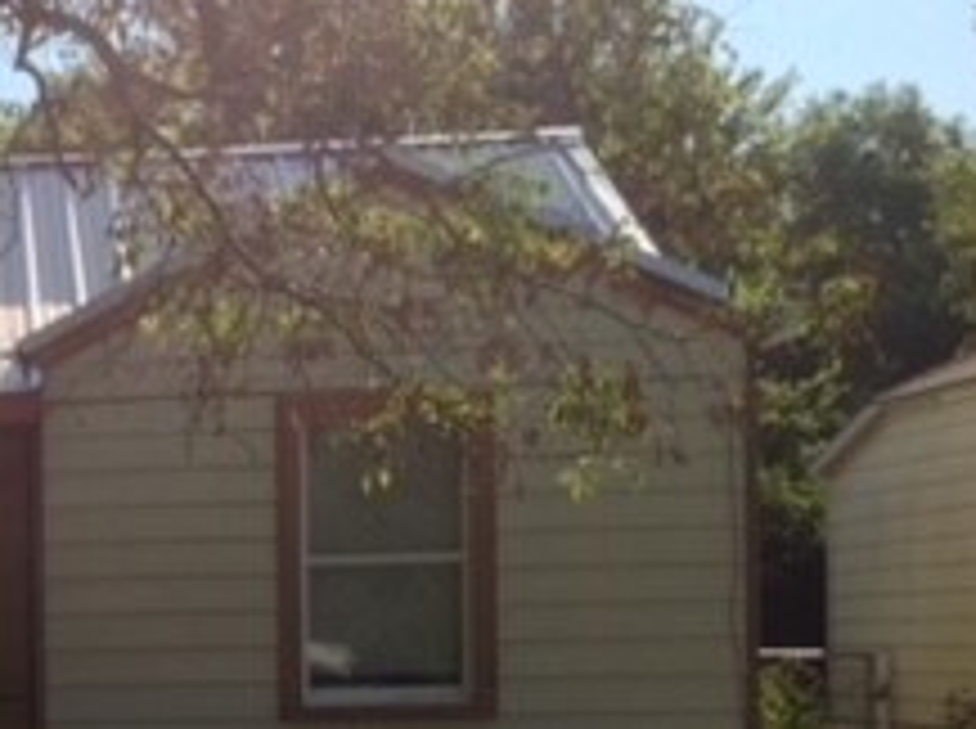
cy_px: 716
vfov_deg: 14.1
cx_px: -369
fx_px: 2899
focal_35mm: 103
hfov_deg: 17.6
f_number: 2.4
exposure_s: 1/1374
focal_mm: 4.28
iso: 50
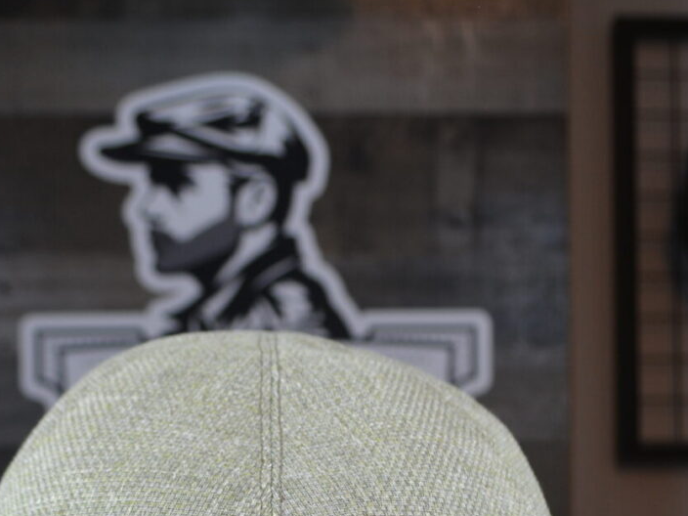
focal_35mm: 73
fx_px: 1451
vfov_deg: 19.9
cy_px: 424
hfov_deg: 26.5
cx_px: 218
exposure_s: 1/60
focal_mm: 22
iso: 400
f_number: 4
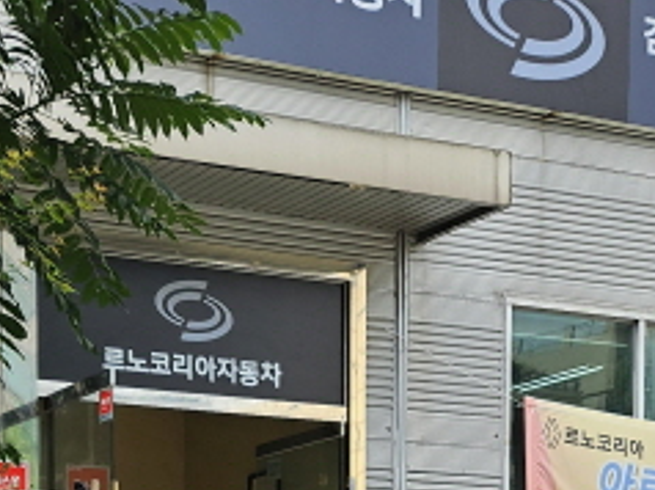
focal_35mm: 101
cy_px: 834
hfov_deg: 19.4
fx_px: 1909
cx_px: 195
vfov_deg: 13.4
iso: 50
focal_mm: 5
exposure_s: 1/707
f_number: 1.8
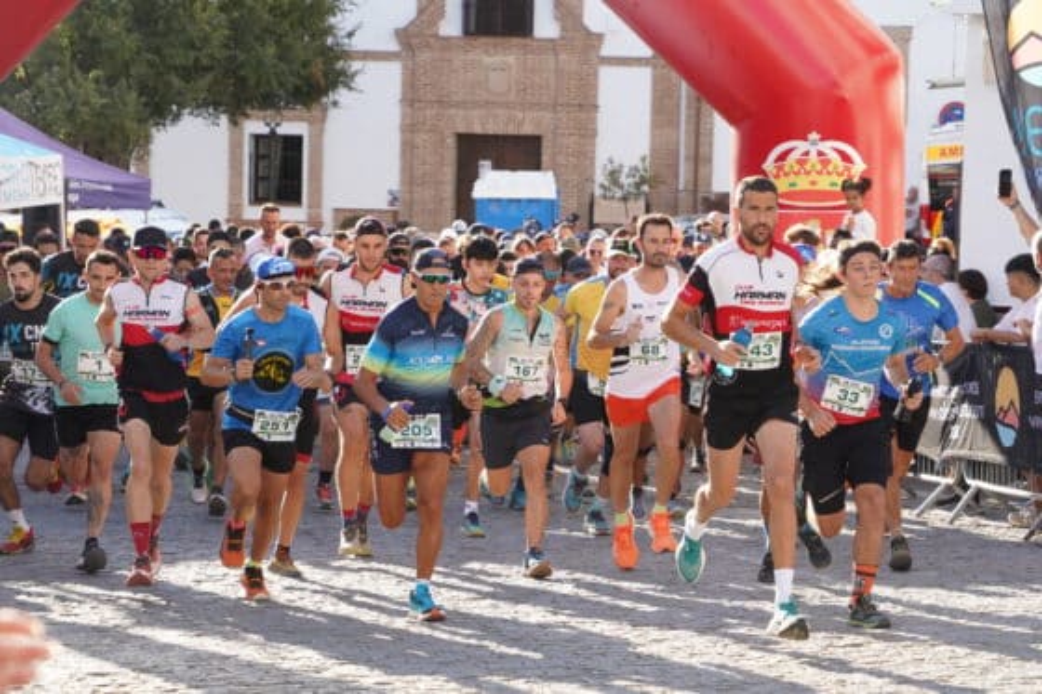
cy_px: 347
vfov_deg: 10.1
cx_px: 521
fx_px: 3935
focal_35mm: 136
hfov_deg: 15.1
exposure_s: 1/800
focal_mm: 136
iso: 2500
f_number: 9
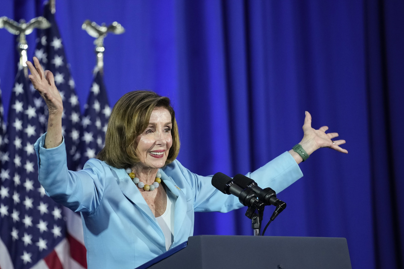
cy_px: 135
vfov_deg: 4.6
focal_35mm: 301
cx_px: 202
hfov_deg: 6.8
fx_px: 3378
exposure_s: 1/250
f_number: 3.2
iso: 2000
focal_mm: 200
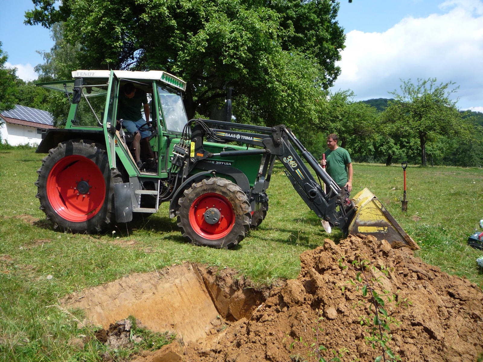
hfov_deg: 60.0
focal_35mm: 30
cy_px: 181
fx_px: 419
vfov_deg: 46.8
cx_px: 242
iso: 100
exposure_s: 1/400
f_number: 4
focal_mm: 5.2
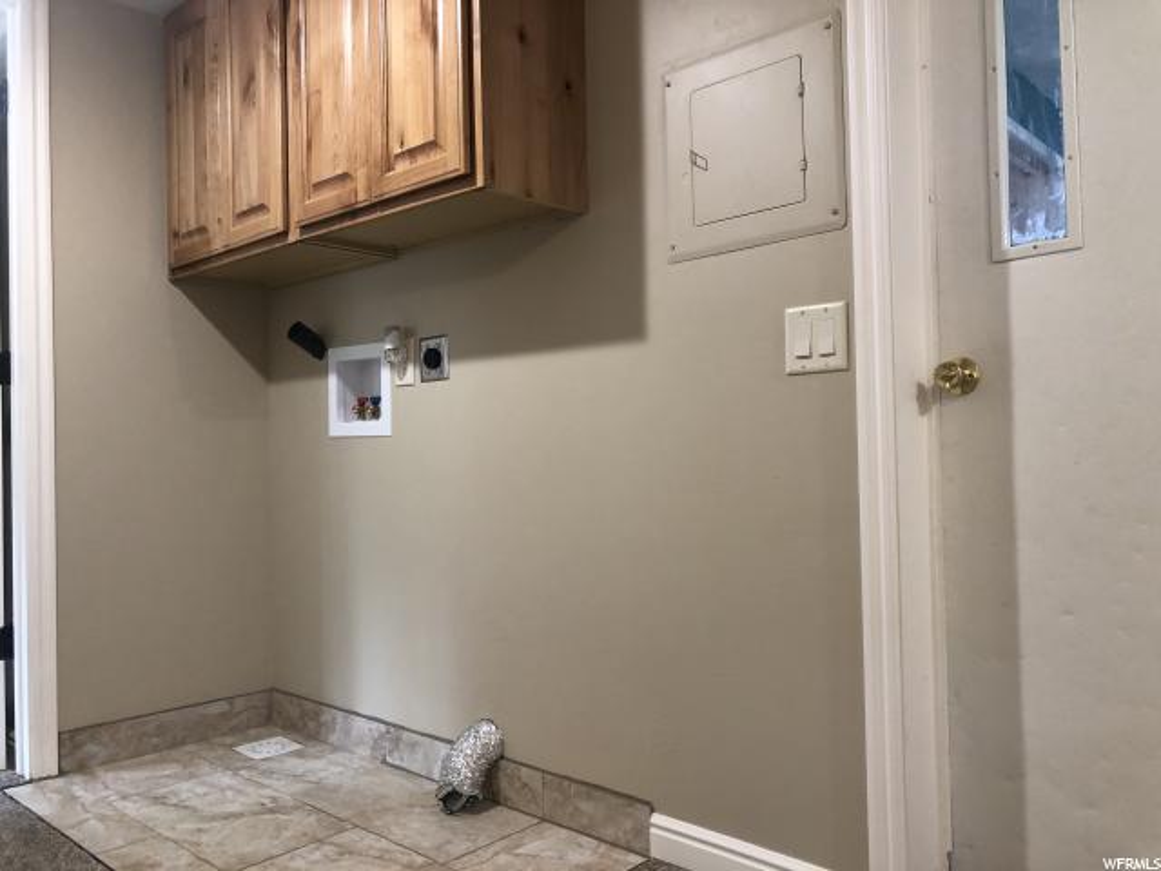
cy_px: 436
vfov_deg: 49.7
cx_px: 580
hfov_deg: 63.4
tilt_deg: +1.1
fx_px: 939
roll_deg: +2.0
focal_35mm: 28
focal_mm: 4
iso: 40
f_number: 1.8
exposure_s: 1/17
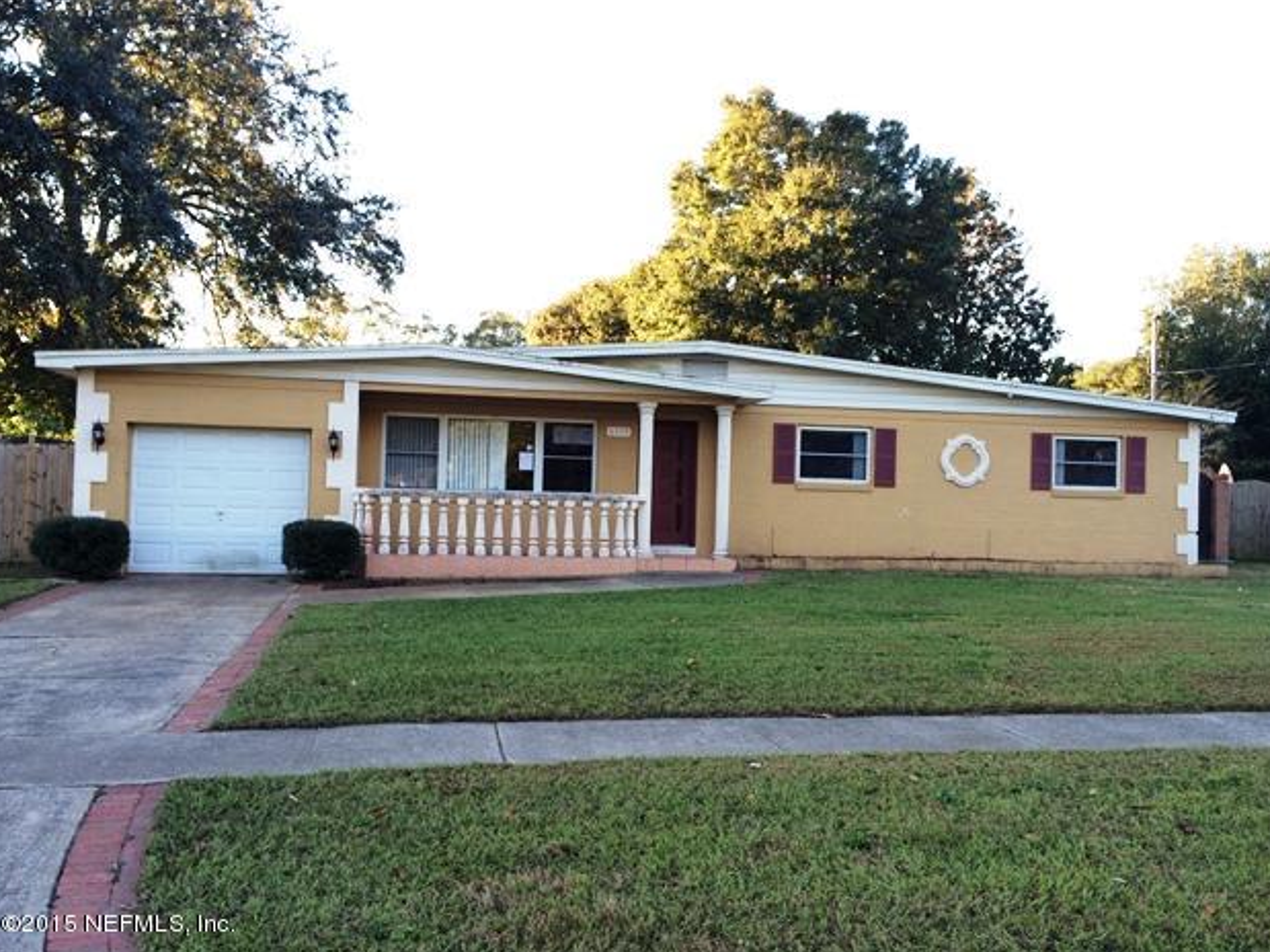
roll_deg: -0.8
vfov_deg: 46.8
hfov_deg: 60.0
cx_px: 646
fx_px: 1100
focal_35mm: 30
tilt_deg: +0.3
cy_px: 472
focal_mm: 4.15
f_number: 2.2
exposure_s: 1/120
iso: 40
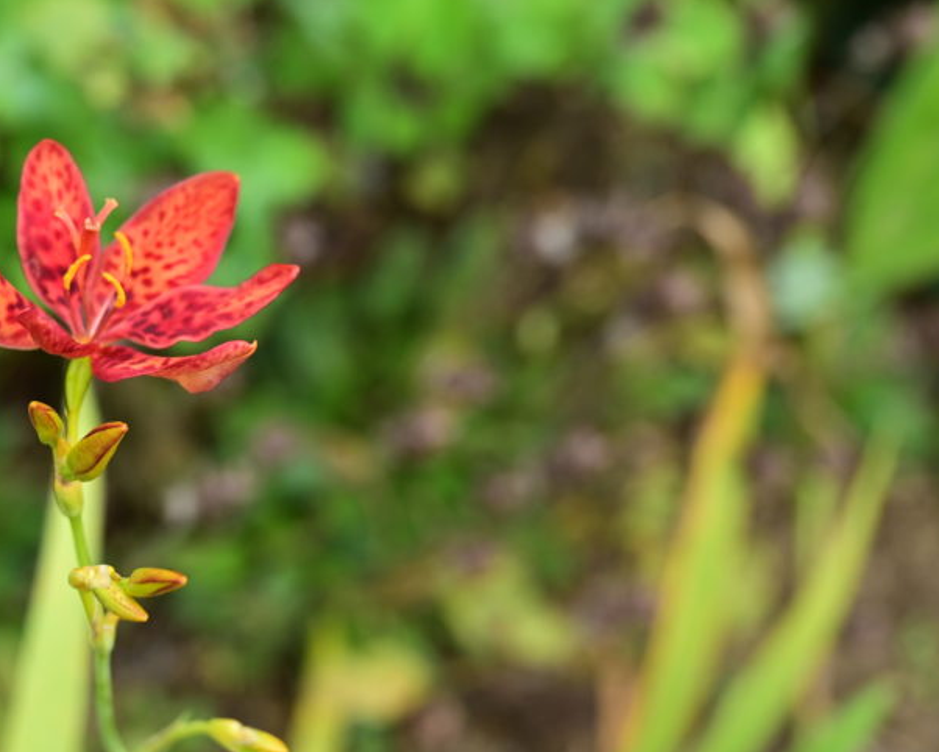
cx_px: 270
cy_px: 427
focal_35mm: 86
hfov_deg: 22.1
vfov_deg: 17.9
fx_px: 2391
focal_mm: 46
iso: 400
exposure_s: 1/1000
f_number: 5.6
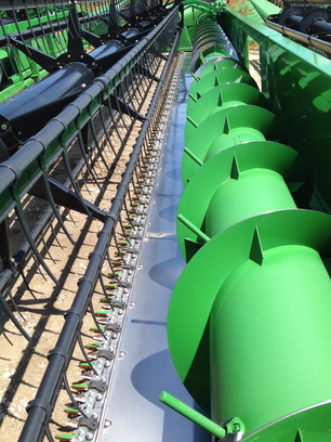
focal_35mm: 35
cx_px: 166
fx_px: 446
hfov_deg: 40.7
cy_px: 221
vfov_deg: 52.6
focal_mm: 4.28
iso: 64
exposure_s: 1/1062
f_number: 2.4
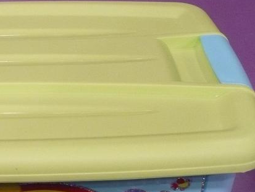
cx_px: -3
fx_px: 707
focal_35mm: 96
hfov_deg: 19.8
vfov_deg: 15.3
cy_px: 157
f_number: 3.4
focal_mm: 7
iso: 400
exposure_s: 1/30
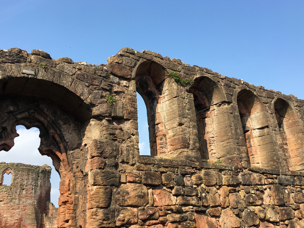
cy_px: 122
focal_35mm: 32
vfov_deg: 44.1
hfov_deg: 56.8
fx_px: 281
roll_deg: +4.2
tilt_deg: +19.6
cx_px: 150
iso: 25
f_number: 2.2
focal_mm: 4.15
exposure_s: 1/793
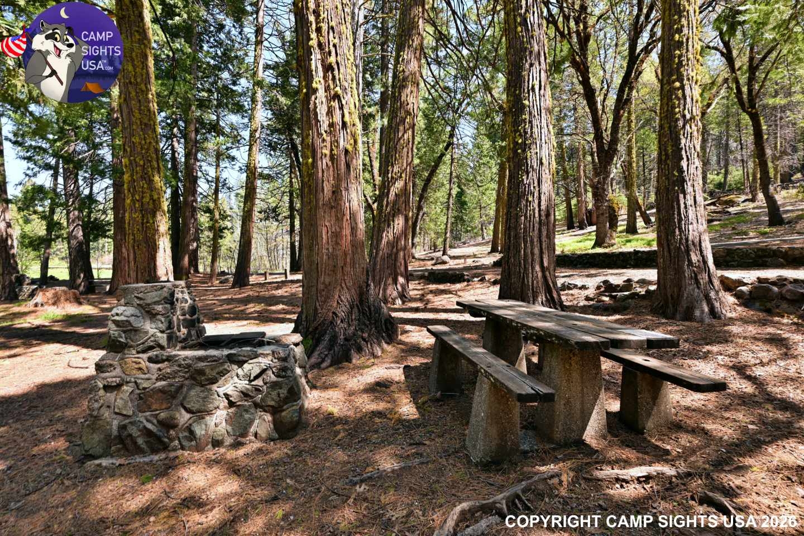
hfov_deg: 93.3
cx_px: 402
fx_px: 380
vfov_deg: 70.4
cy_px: 268
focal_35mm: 17
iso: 100
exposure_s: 1/50
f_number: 7.1
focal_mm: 17
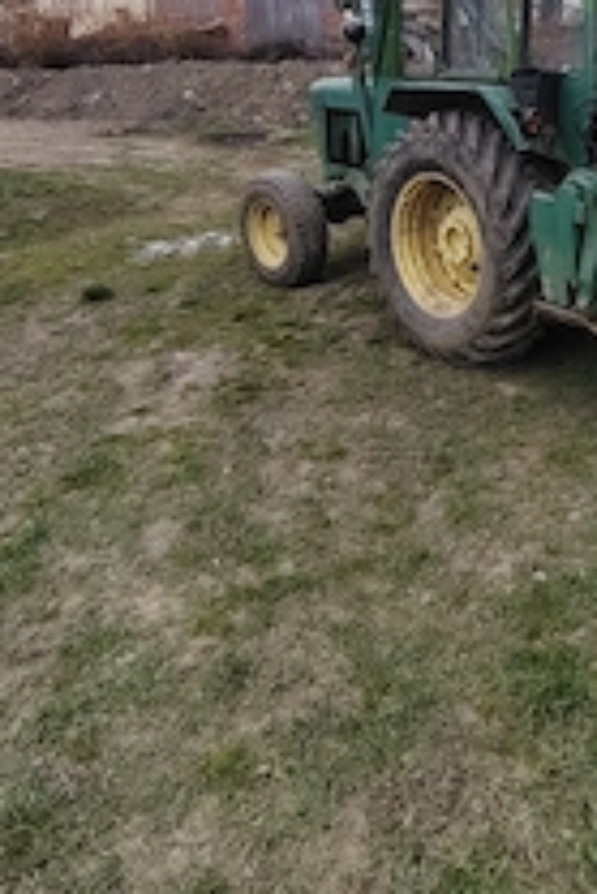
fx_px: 795
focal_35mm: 32
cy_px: 176
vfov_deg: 54.6
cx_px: 537
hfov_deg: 38.4
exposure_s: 1/699
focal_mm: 1.42
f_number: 2.2
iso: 100
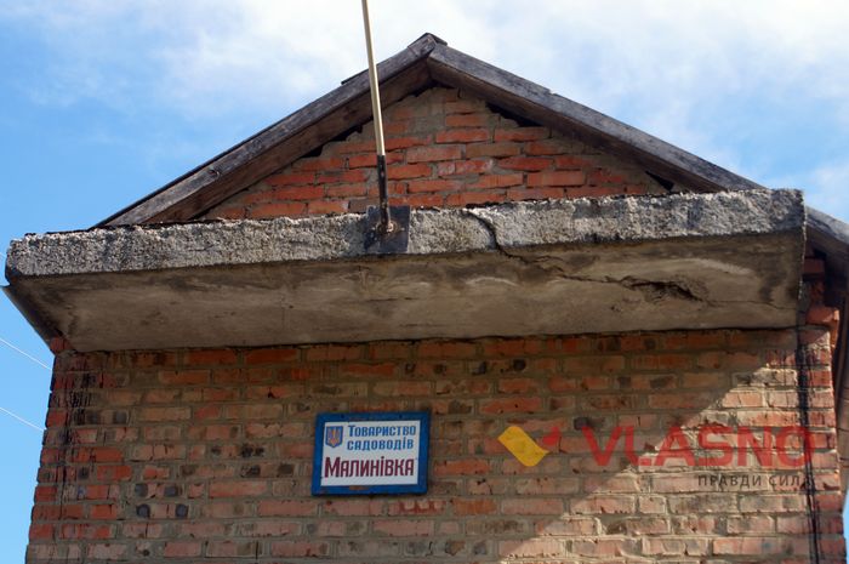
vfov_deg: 20.1
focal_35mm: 68
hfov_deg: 29.9
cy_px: 282
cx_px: 424
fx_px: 1590
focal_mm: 45
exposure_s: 1/125
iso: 100
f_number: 7.1
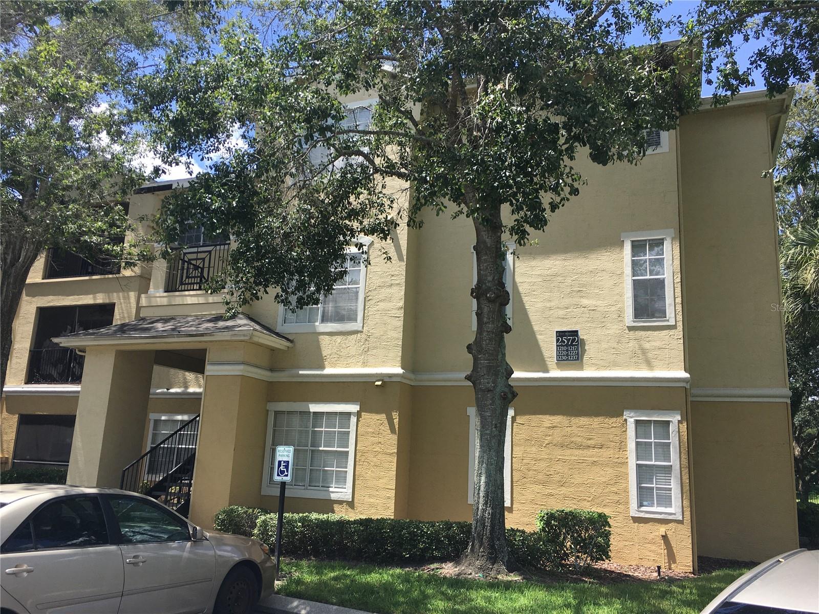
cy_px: 307
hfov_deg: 61.7
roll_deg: -3.9
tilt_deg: +12.3
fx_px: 686
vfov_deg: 48.2
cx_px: 410
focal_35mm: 29
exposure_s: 1/884
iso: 25
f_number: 2.2
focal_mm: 4.15
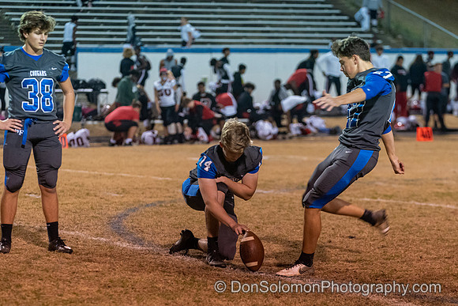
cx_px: 257
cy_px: 186
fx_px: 1898
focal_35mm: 149
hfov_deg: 13.8
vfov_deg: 9.2
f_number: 3.2
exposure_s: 1/500
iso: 6400
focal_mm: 123
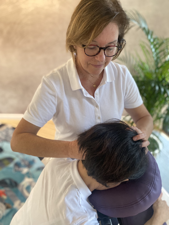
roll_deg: -0.4
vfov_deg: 67.3
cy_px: 112
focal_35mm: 26
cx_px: 84
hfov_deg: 53.1
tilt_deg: -28.9
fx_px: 169
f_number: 1.8
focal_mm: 4.25
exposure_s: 1/49
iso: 500
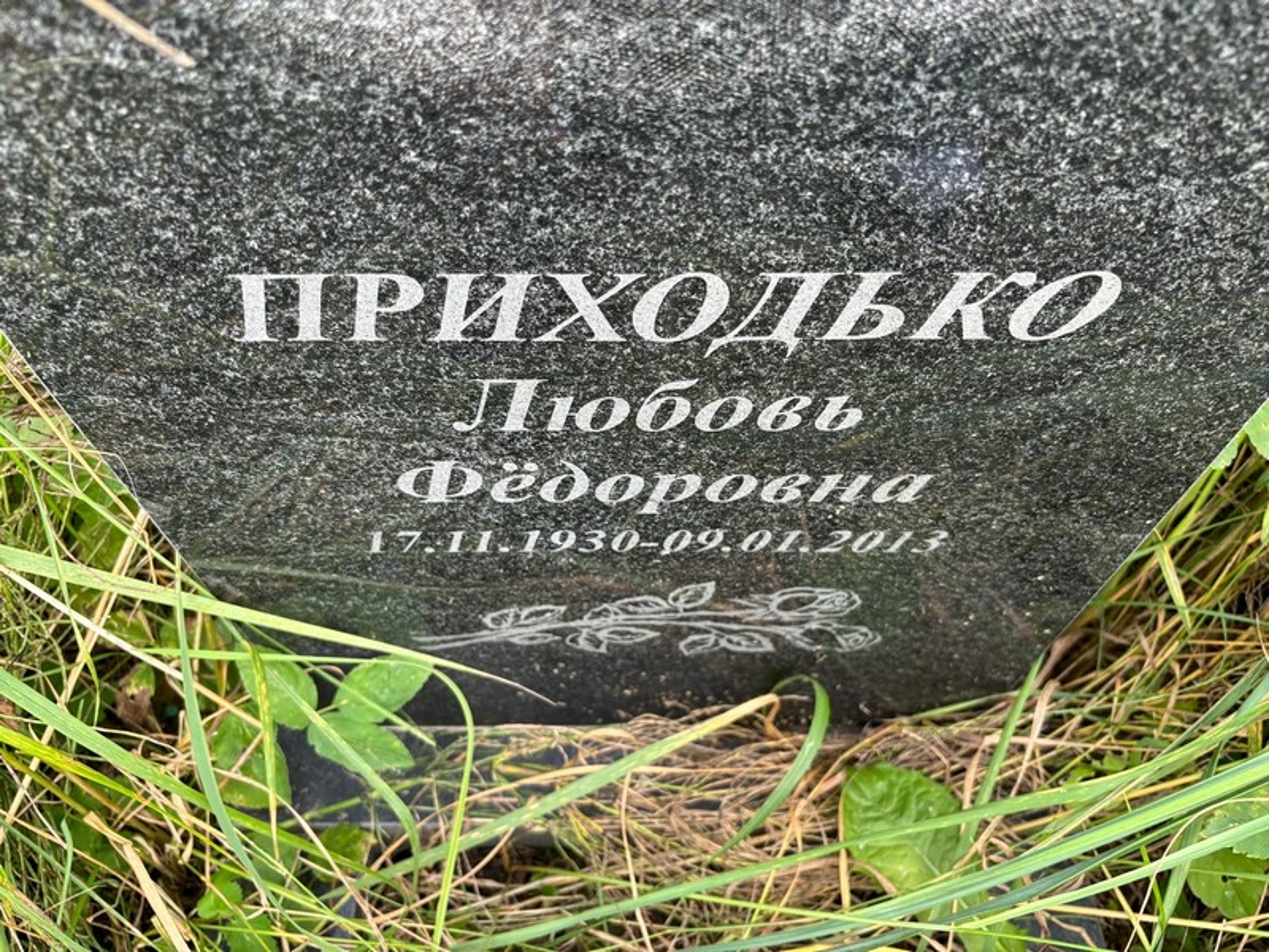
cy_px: 476
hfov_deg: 67.3
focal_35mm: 26
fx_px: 953
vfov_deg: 53.1
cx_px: 634
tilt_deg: -55.8
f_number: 1.6
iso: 80
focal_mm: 5.96
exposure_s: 1/121
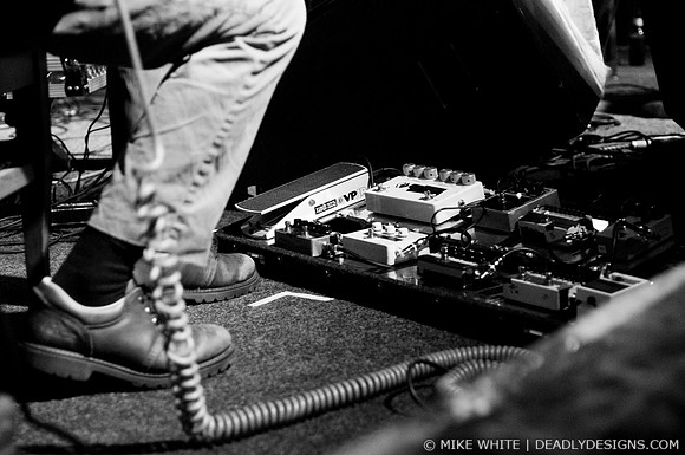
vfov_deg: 18.9
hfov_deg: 28.1
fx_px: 1368
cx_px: 342
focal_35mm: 72
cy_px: 228
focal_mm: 48
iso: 1000
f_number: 2.8
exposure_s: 1/10
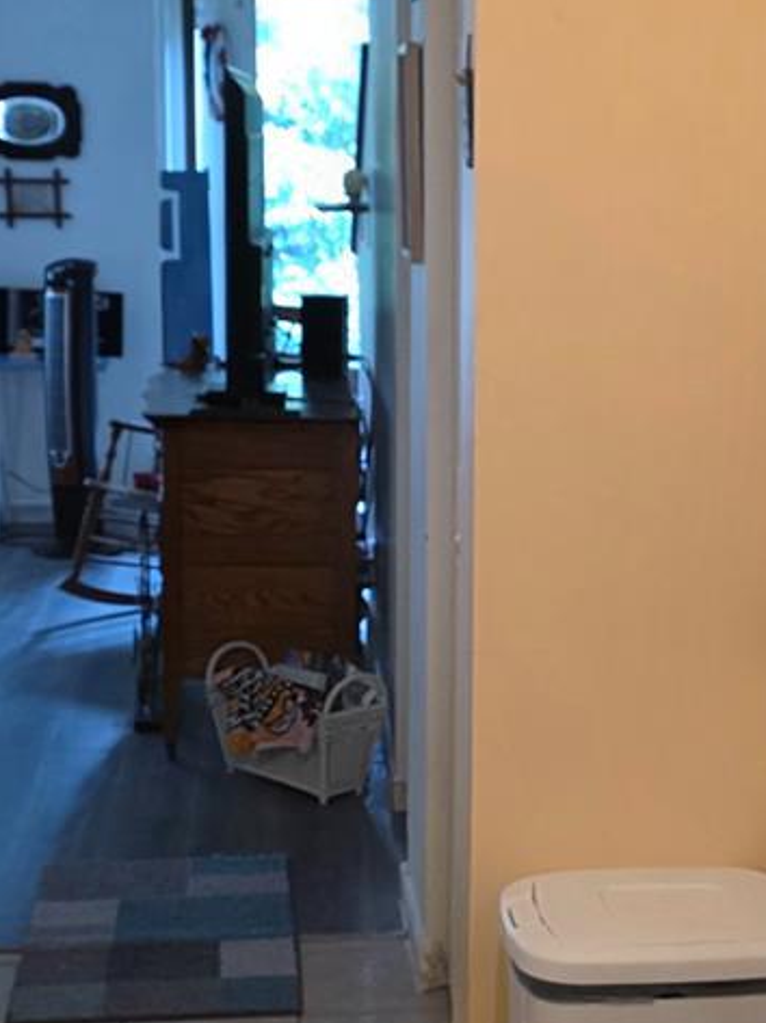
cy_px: 601
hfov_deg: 19.8
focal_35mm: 73
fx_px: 2157
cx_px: 694
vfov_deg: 26.7
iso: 500
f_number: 1.7
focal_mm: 6.3
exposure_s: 1/120
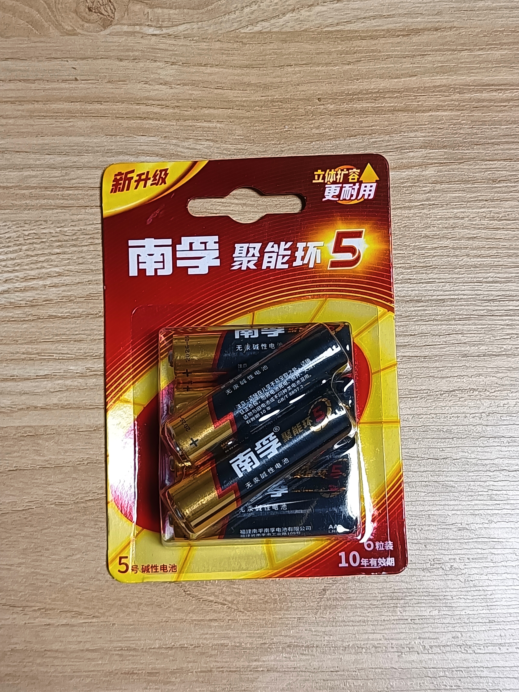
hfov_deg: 27.0
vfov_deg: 35.5
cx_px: 260
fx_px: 1080
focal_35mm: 54
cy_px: 346
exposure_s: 1/50
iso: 329
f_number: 1.9
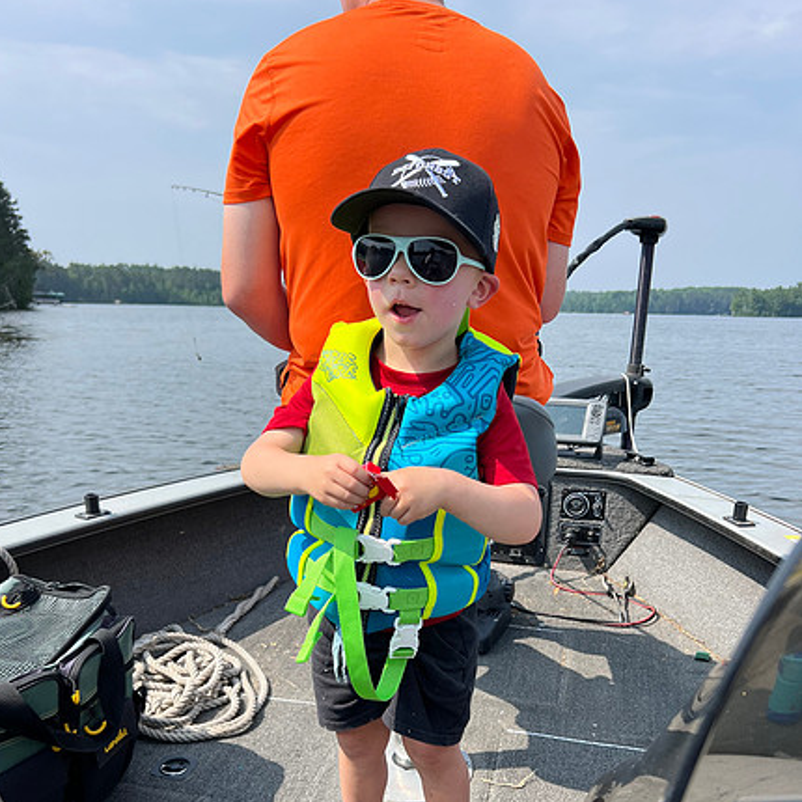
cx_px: 398
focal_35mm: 31
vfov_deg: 51.8
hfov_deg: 52.5
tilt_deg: -13.0
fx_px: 813
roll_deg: -1.6
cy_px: 520
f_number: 1.5
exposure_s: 1/2695
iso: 50
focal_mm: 5.7
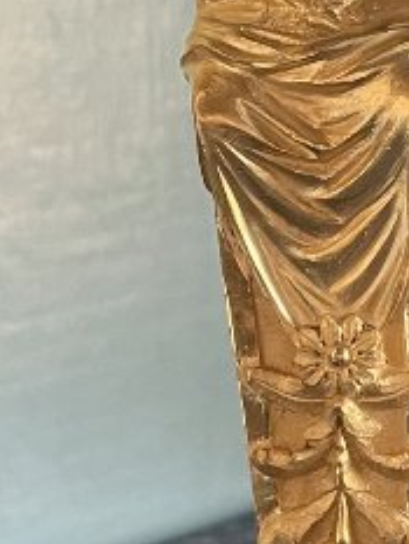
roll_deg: -1.5
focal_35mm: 134
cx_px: 841
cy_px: 229
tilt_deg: -10.6
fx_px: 2109
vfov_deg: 14.7
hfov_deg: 10.2
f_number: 1.6
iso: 160
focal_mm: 4.2
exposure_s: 1/60
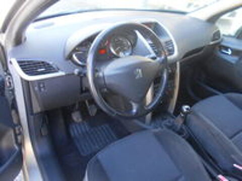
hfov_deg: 67.3
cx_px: 121
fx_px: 182
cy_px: 90
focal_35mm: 26
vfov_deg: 53.1
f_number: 3.2
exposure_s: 1/30
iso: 180
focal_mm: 4.6
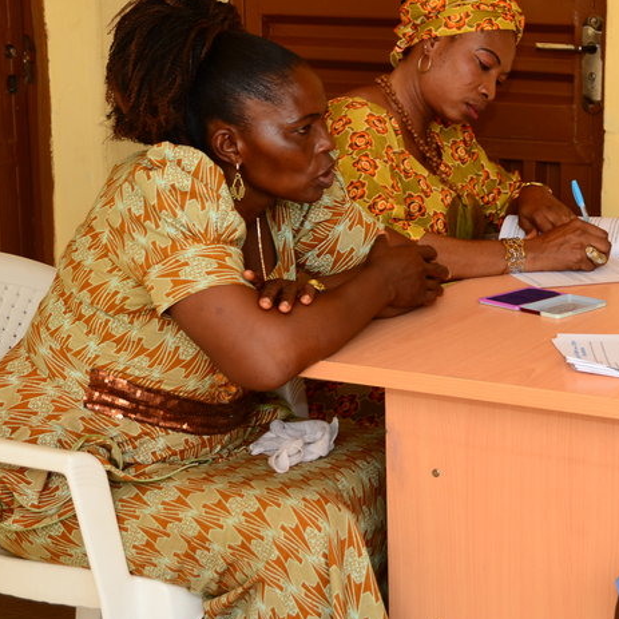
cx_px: 564
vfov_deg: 19.3
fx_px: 1821
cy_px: 267
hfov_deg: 18.9
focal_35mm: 90
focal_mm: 32
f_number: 5
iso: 200
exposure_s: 1/125
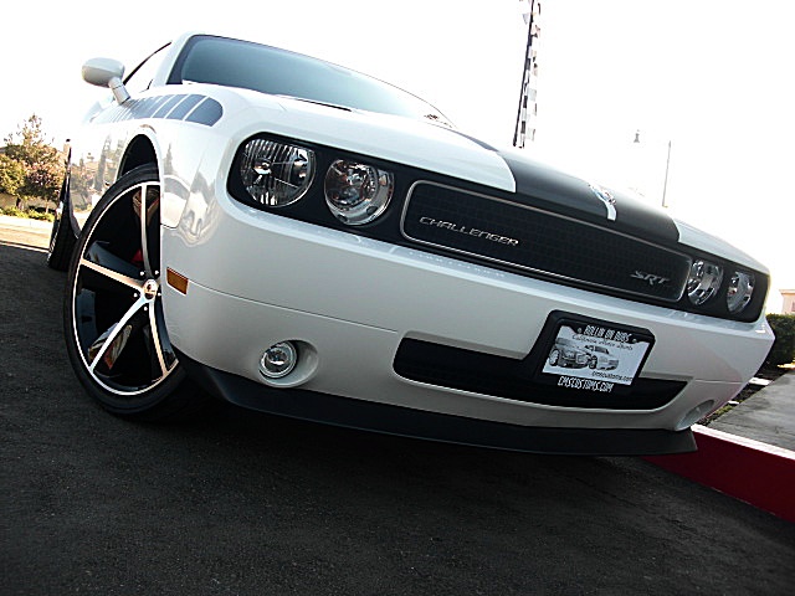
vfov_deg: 39.7
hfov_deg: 51.4
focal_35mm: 36
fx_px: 827
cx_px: 398
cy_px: 298
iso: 50
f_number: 2.8
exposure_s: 1/160
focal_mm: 6.3
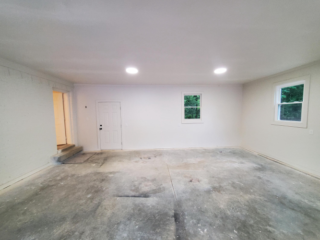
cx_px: 160
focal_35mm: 13
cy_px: 120
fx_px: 120
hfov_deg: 106.2
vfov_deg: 89.9
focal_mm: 1.8
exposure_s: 1/60
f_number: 2.2
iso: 500
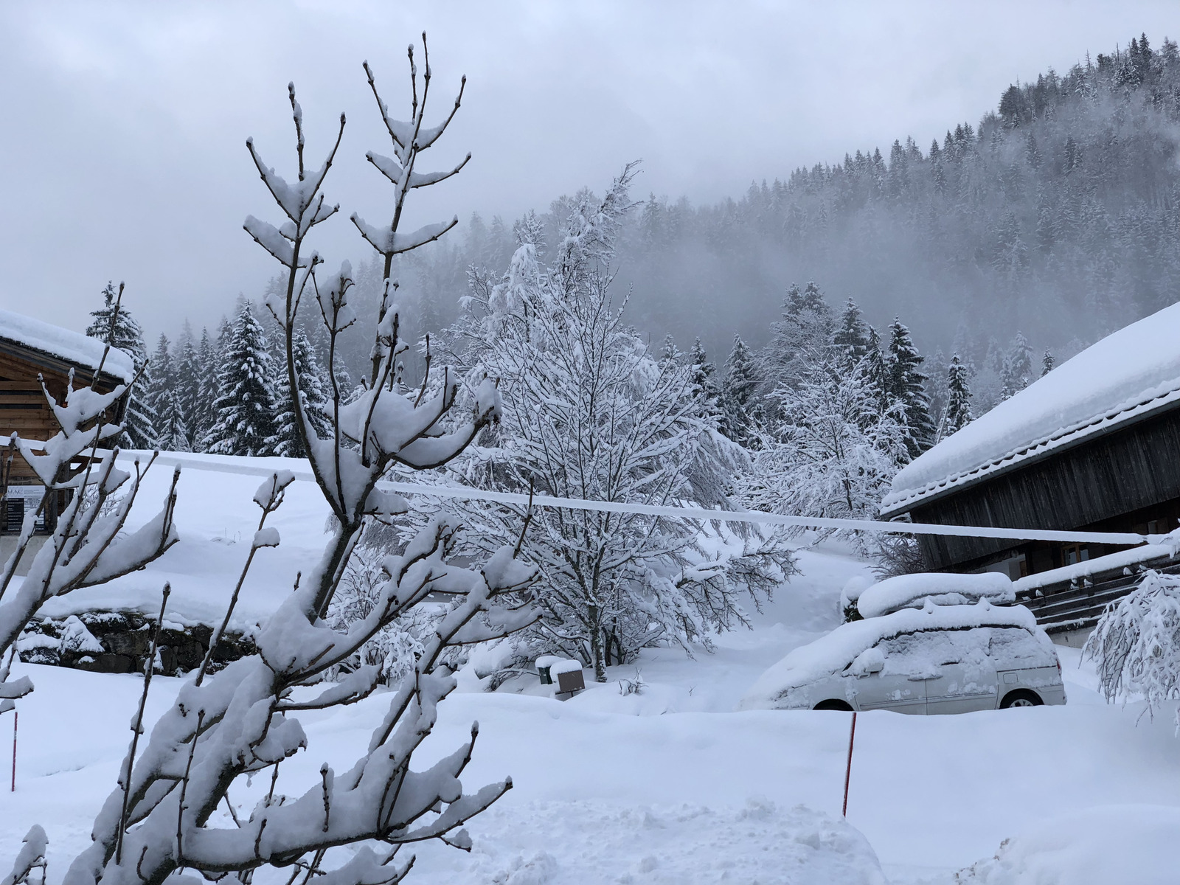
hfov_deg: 36.8
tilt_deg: +12.4
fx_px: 1773
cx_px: 590
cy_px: 442
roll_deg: +3.5
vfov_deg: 28.0
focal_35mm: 52
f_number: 2.4
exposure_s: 1/267
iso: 16
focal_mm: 6
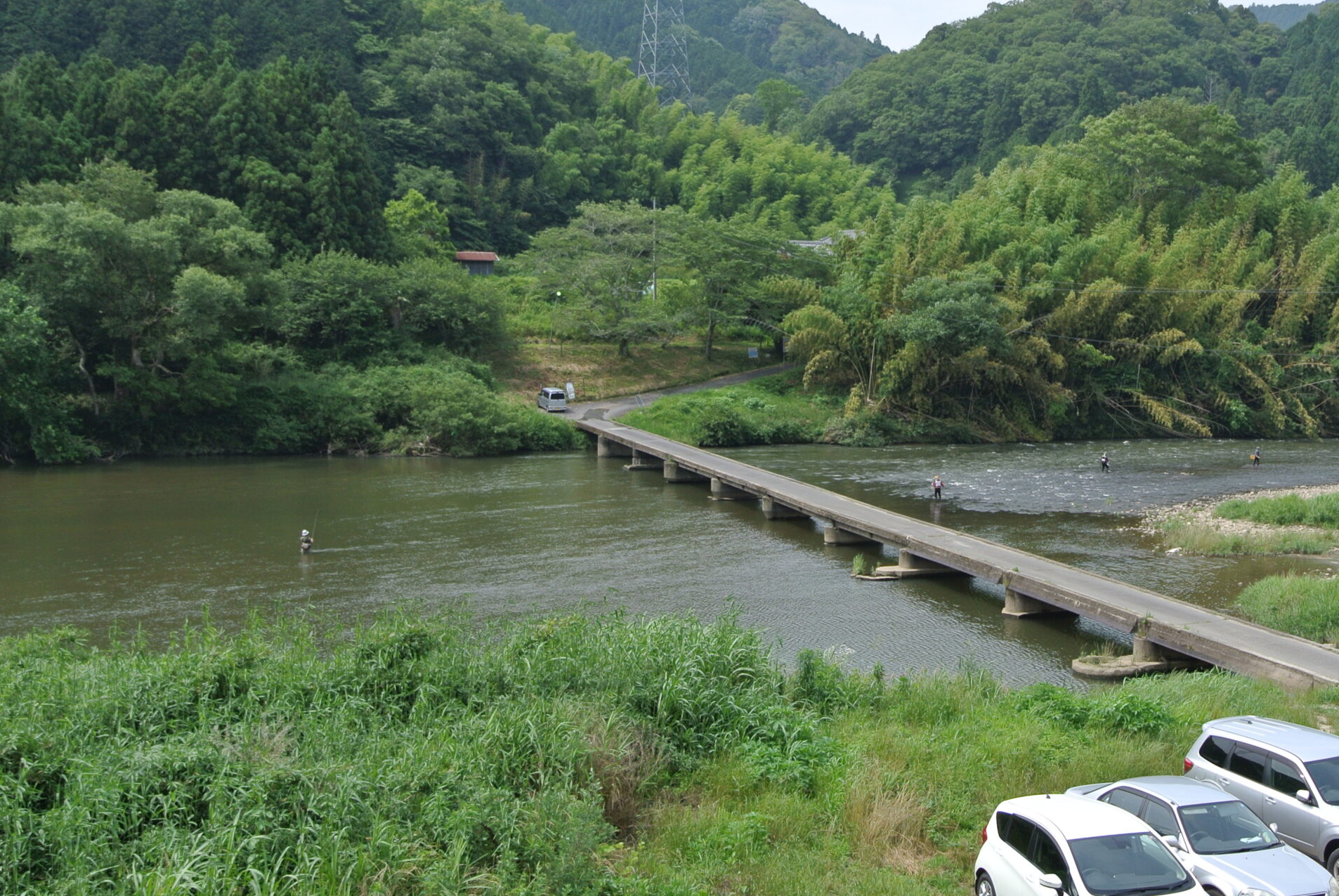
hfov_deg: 41.3
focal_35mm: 47
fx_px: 1750
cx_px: 899
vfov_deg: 28.7
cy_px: 441
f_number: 5.6
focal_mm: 13
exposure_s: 1/250
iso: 100
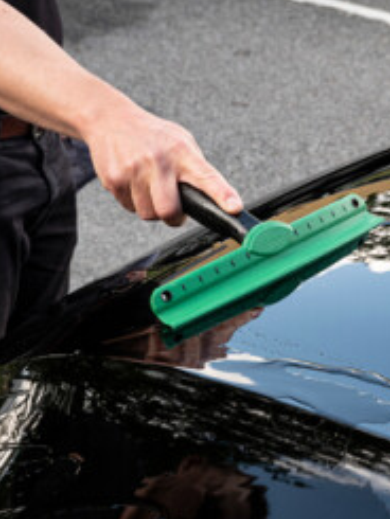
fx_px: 1561
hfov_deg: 14.2
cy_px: 309
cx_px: 308
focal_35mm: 104
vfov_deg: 18.9
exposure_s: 1/125
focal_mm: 64
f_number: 11
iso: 400
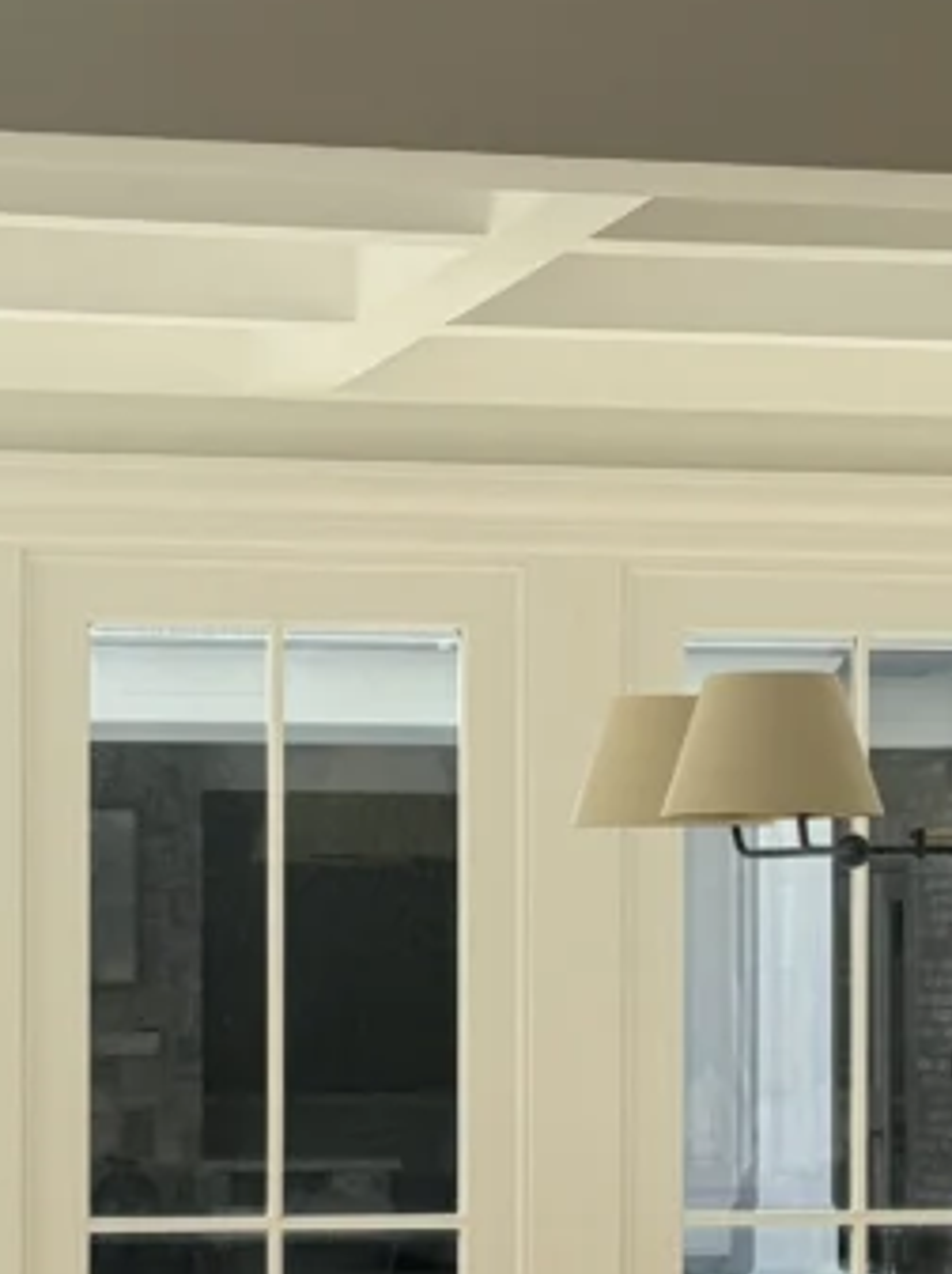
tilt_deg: +0.6
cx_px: 718
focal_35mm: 146
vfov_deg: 13.5
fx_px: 5364
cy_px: 1002
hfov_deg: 10.1
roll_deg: -0.8
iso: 64
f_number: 1.78
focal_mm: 6.76
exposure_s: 1/2146
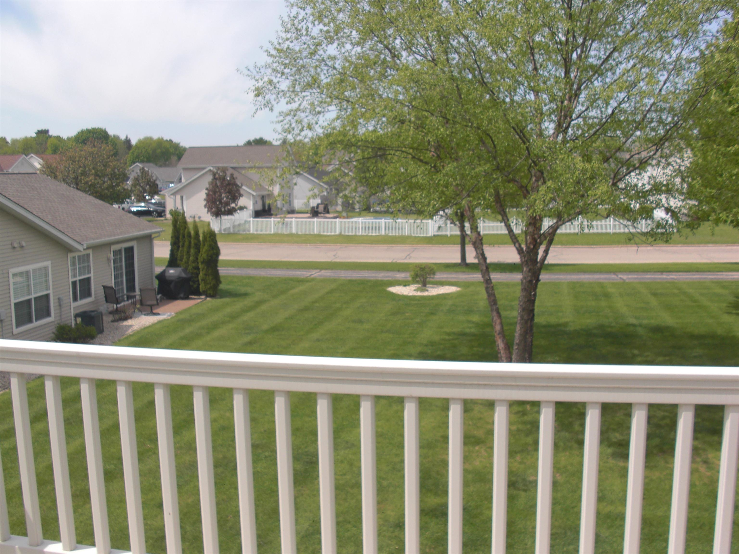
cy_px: 277
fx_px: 769
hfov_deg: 51.4
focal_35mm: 36
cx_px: 370
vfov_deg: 39.7
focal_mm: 6.3
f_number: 7.9
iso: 50
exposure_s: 1/160
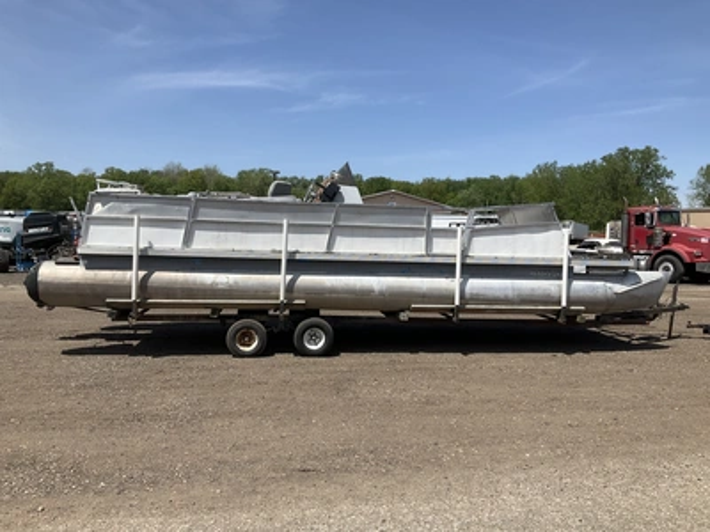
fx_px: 595
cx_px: 355
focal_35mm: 29
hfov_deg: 61.7
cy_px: 266
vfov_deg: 48.2
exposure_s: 1/2538
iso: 25
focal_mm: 3
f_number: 1.8
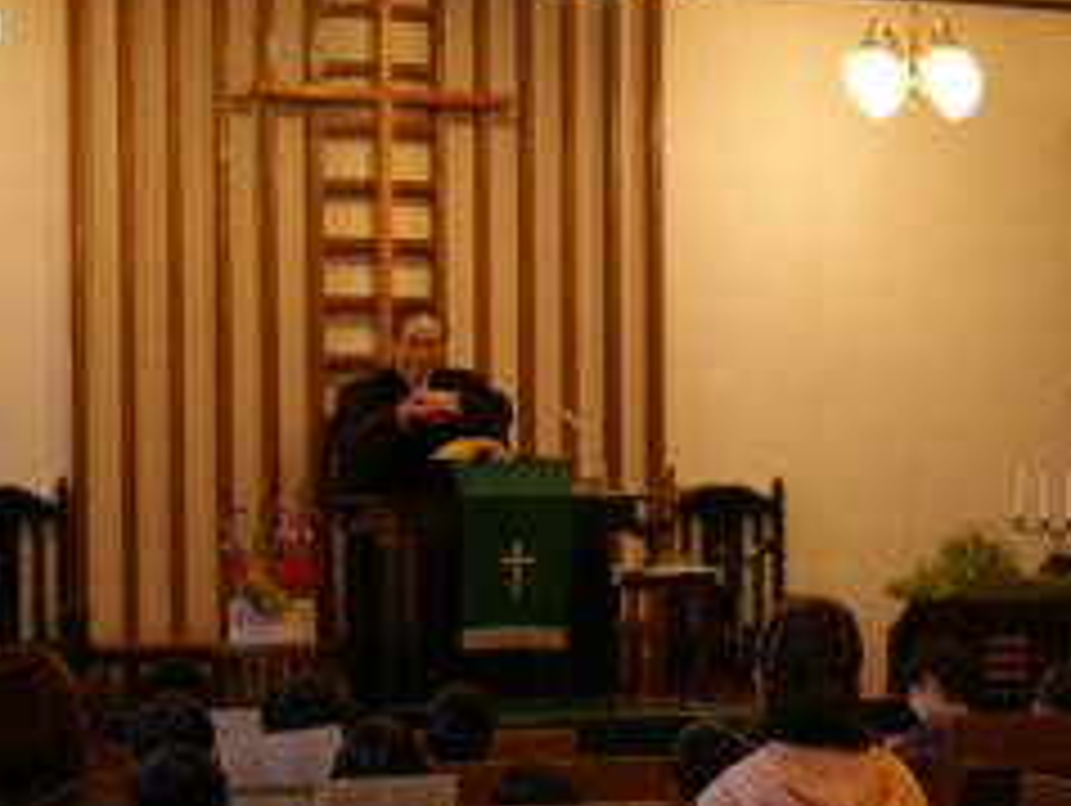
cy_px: 574
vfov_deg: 16.0
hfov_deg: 21.2
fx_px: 2849
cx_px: 752
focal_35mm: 92
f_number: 4.5
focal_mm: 38
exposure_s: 1/10
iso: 400
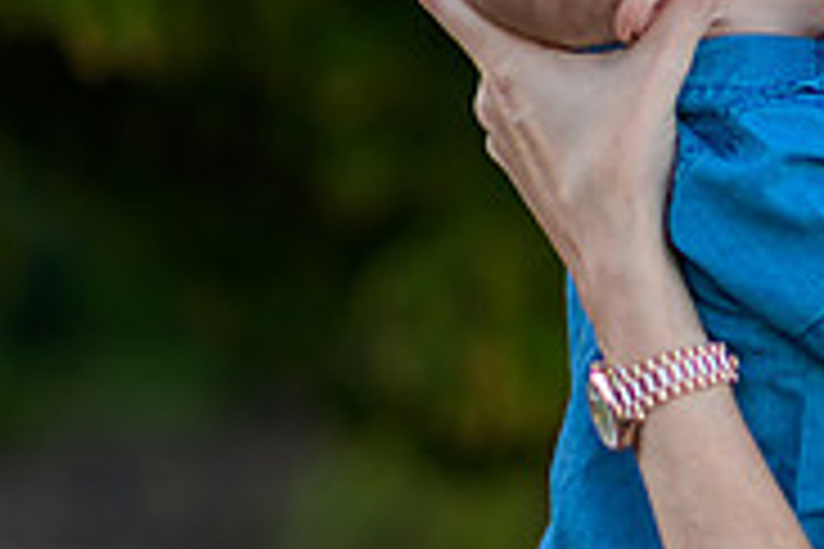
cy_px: 137
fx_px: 6157
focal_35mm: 269
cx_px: 959
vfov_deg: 5.1
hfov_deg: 7.6
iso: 200
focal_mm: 85
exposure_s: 1/500
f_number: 2
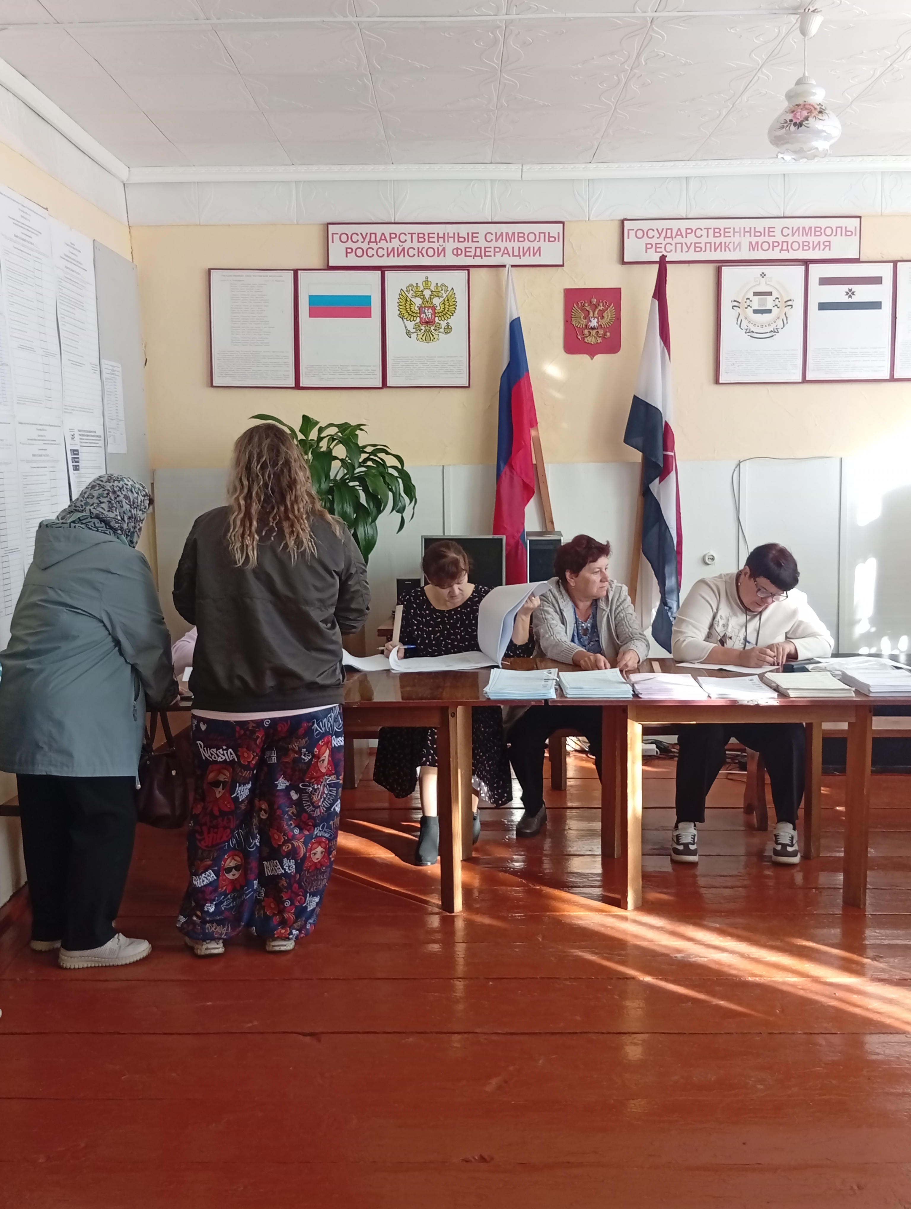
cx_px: 456
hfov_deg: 43.0
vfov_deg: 55.3
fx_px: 1155
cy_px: 604
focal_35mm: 33
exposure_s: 1/50
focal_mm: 3.84
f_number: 1.8
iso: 86
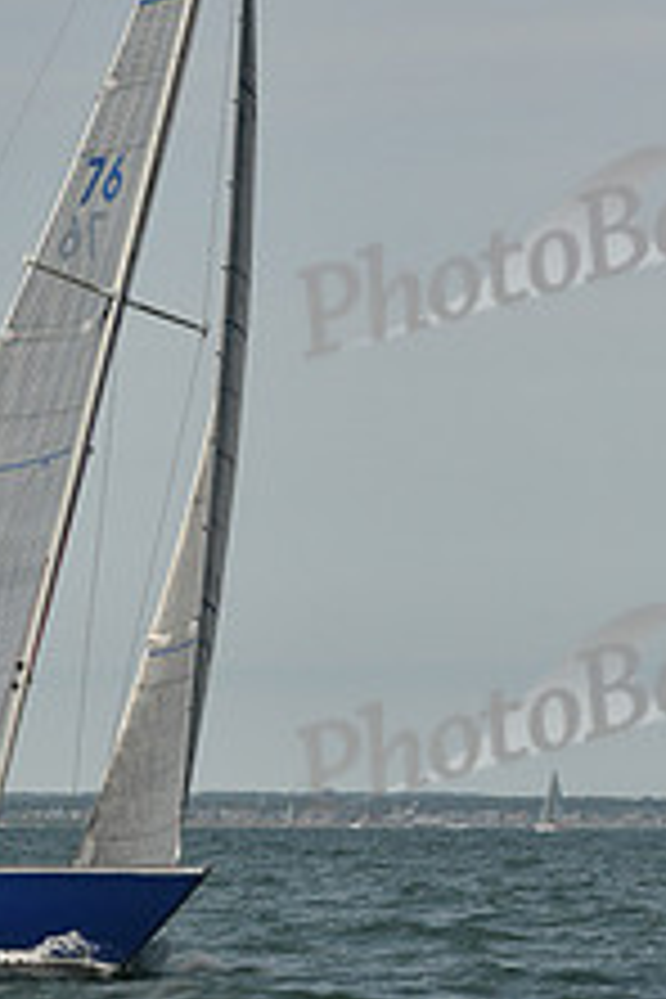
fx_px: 6881
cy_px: 72
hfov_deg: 5.5
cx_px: 65
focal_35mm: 248
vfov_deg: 8.3
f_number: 8
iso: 320
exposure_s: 1/1000
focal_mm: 95
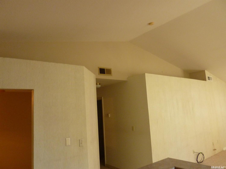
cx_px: 113
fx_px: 163
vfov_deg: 54.9
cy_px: 84
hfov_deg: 69.4
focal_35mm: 25
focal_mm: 4.1
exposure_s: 1/40
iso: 400
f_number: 3.3
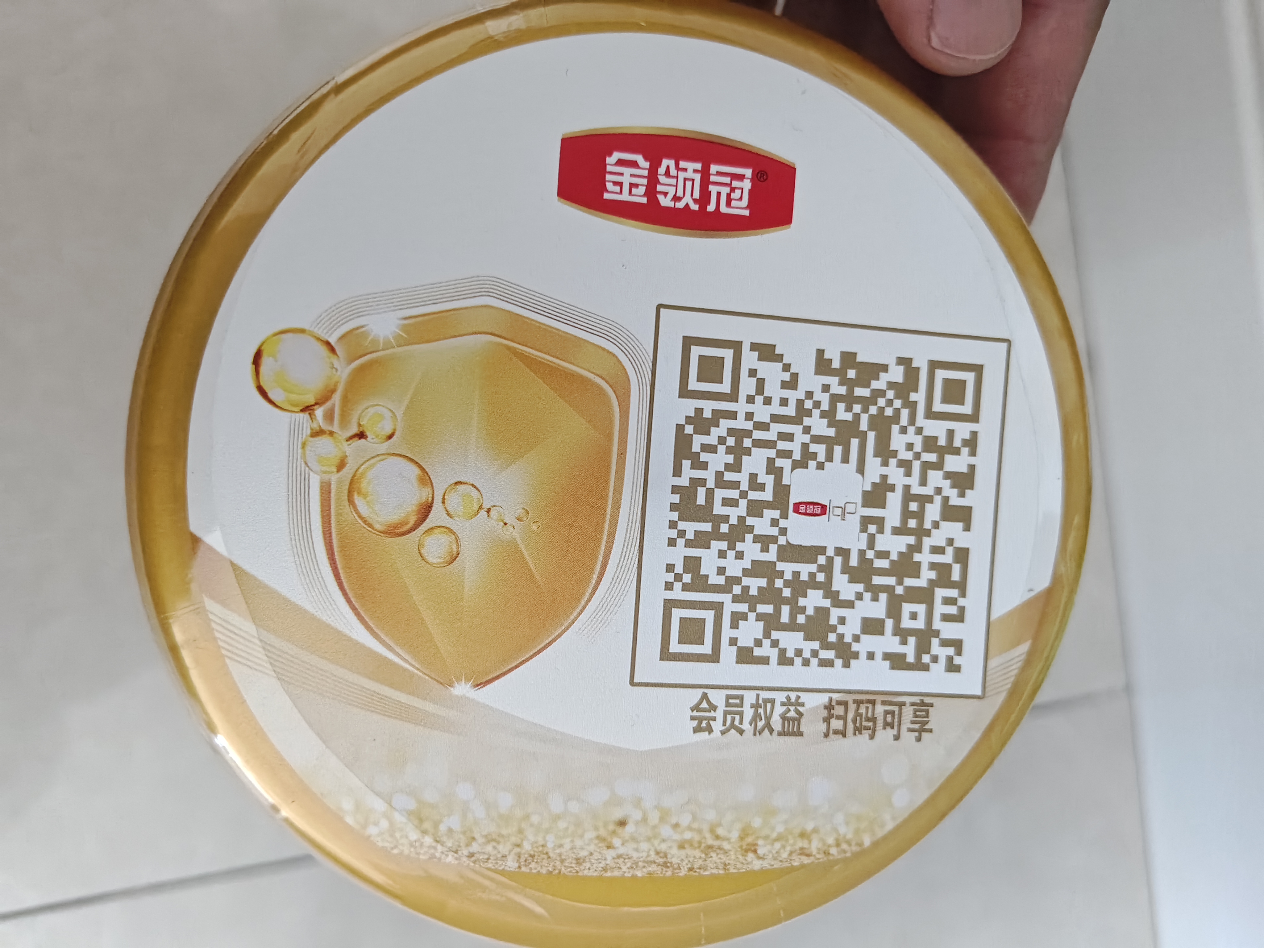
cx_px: 632
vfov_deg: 58.9
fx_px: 840
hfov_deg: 73.9
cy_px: 474
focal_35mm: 23
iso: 7753
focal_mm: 5.56
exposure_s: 1/249
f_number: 1.88
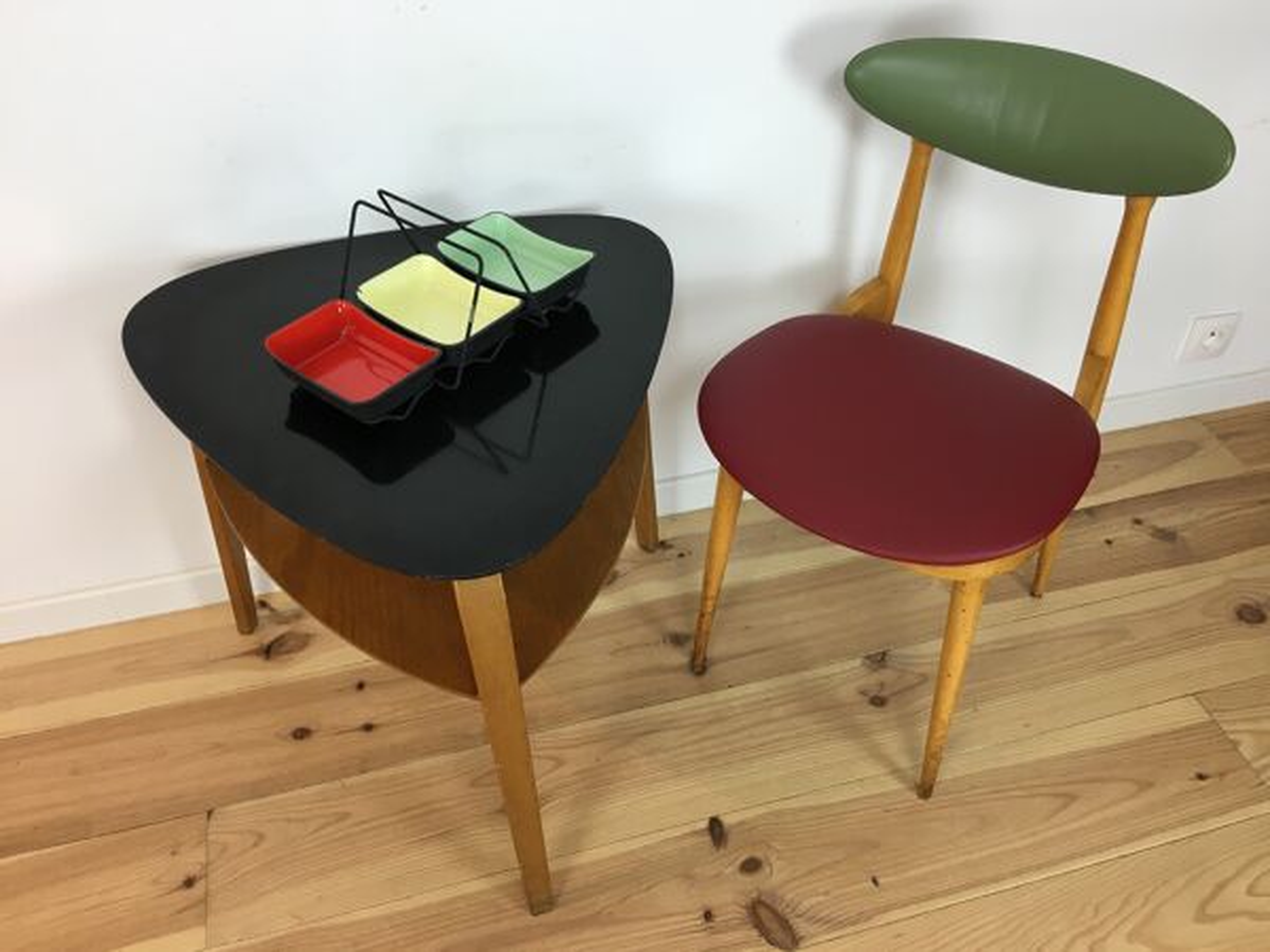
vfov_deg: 48.2
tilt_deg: -41.9
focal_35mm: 29
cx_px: 635
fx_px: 1064
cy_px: 476
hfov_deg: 61.7
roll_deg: +1.0
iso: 40
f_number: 2.2
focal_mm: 4.15
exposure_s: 1/33
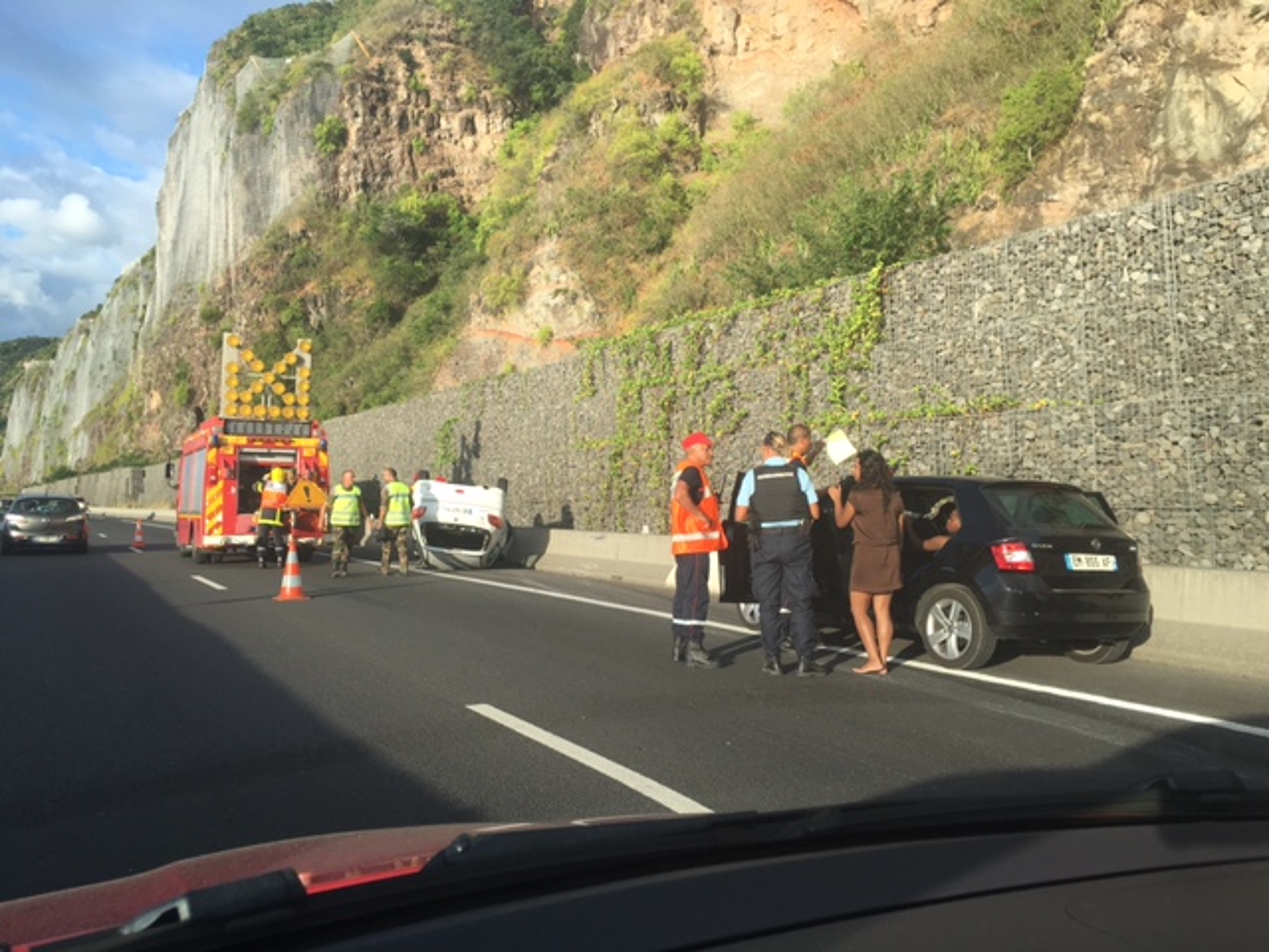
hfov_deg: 61.7
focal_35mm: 29
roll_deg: -0.7
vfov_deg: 48.2
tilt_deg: +0.5
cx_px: 634
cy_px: 476
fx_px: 1063
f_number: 2.2
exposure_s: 1/538
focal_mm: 4.15
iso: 25
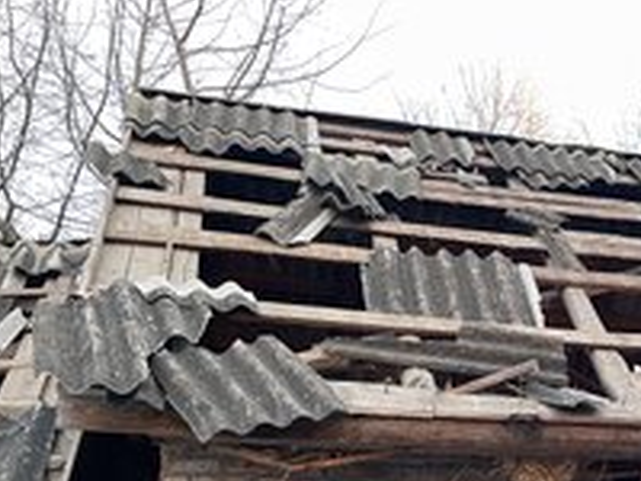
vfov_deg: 26.8
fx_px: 963
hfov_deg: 34.8
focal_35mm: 52
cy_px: 459
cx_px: 574
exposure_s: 1/70
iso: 125
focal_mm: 4.2
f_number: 1.6
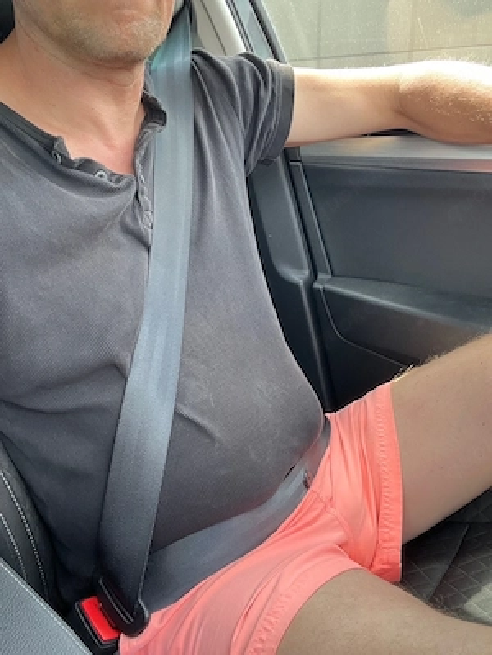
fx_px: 569
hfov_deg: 46.8
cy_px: 328
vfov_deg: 60.0
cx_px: 246
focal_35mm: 30
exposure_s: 1/91
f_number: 2.2
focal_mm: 2.71
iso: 100
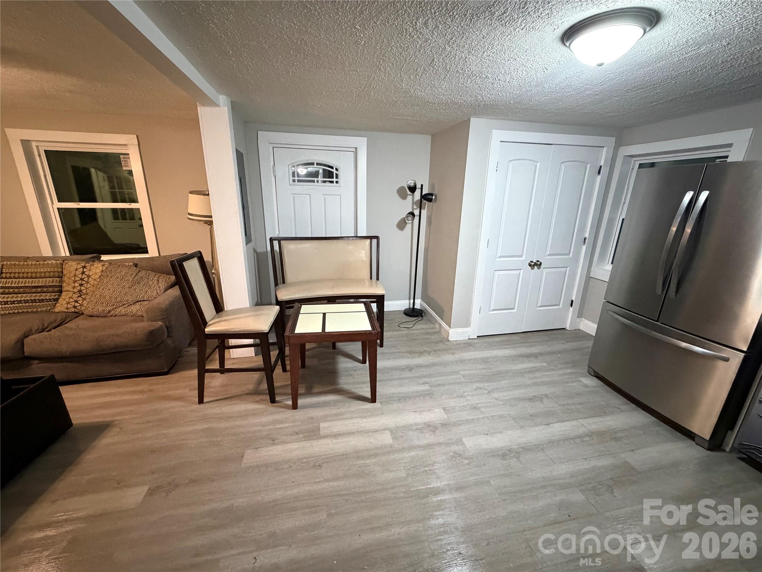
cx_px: 381
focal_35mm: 14
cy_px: 286
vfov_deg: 85.7
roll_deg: -0.8
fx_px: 308
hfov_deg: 102.1
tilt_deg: -16.0
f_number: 2.2
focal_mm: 2.22
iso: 1000
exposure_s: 1/40
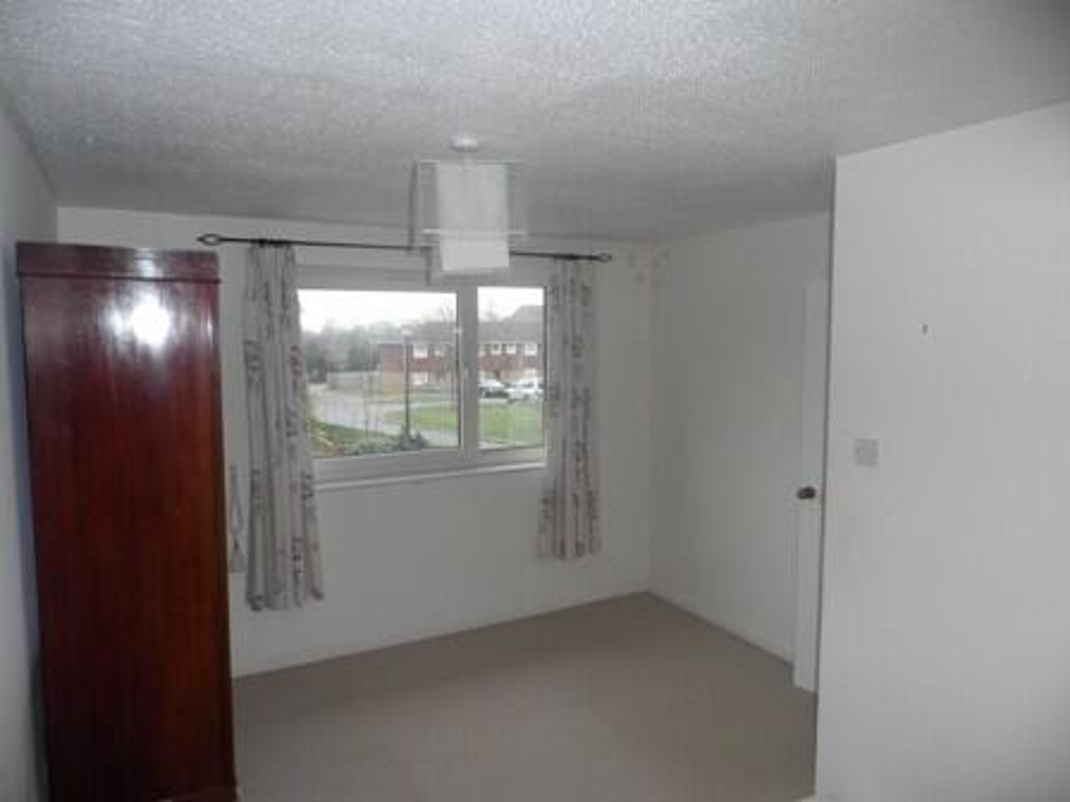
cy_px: 401
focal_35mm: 24
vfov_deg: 56.8
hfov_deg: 71.6
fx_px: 742
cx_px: 535
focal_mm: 4.3
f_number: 3.3
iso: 160
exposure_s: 1/30
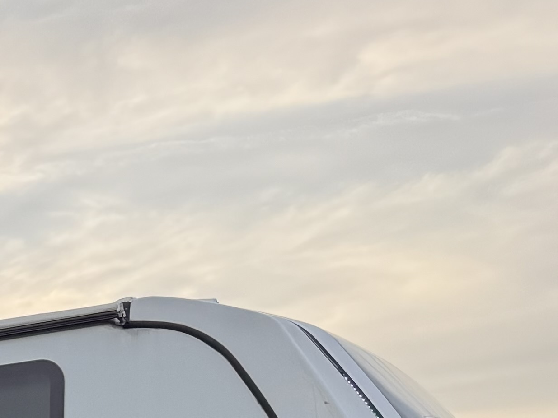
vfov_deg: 11.9
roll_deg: -0.7
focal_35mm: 111
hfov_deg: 14.7
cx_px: -545
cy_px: 846
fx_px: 1789
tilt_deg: -0.3
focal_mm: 6.76
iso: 100
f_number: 1.78
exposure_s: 1/788
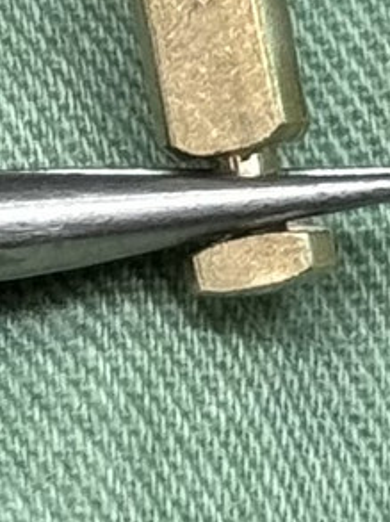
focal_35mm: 105
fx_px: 1581
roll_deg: -1.7
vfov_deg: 18.1
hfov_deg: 14.1
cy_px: -34
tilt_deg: -44.4
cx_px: 199
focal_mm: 6.76
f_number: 1.78
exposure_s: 1/100
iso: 50
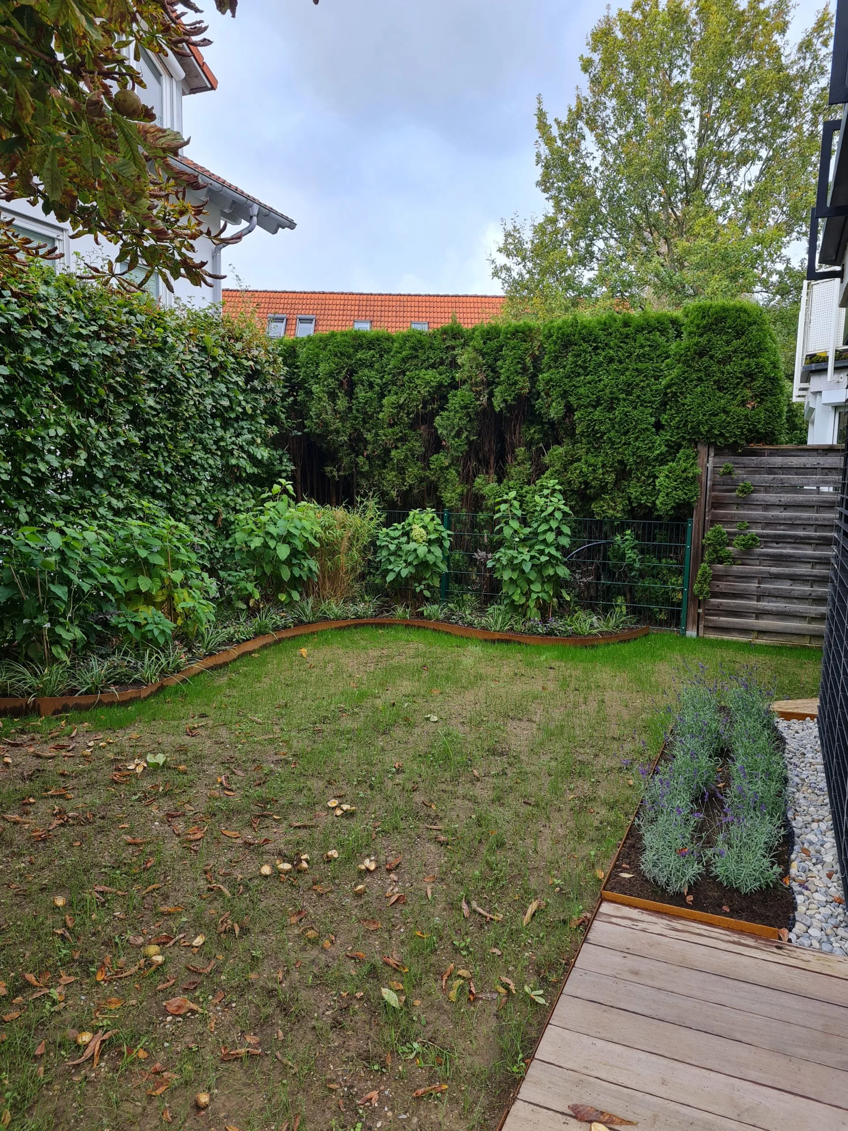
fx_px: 849
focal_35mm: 26
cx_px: 424
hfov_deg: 53.1
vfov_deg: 67.3
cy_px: 566
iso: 50
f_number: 1.8
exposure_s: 1/552
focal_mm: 5.4
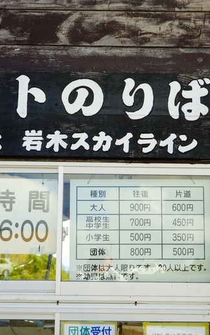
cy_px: 169
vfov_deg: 30.2
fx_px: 623
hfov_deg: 19.1
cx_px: 115
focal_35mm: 68
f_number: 5
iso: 100
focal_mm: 44
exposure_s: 1/60
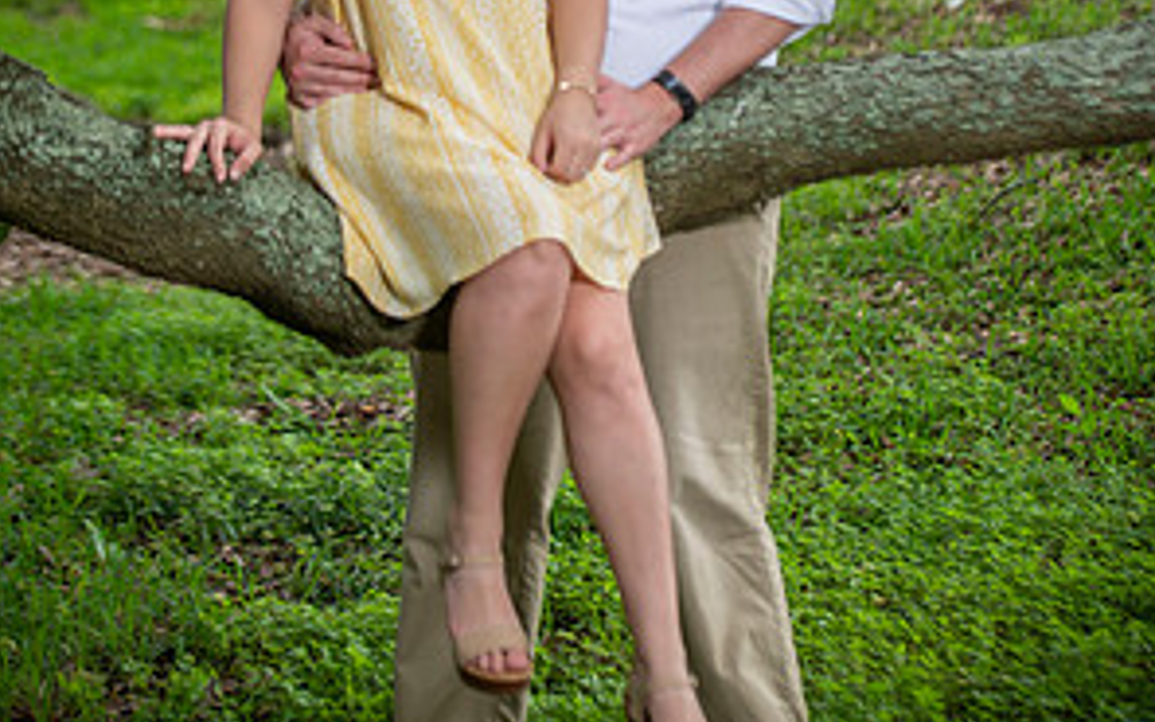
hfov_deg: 15.7
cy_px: 66
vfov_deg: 9.8
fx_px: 4187
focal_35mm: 133
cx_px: 579
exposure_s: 1/100
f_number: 2.8
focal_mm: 86
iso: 125
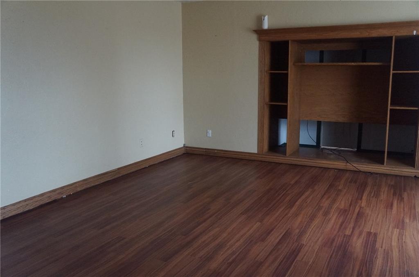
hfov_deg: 62.0
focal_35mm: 30
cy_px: 138
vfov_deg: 43.4
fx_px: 348
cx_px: 210
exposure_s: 1/160
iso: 3200
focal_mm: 20
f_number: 4
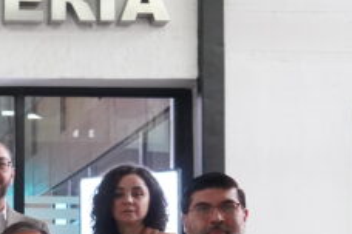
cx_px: -174
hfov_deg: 17.1
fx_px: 1056
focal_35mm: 108
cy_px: 327
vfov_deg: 12.2
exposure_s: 1/160
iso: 10000
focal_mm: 24
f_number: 4
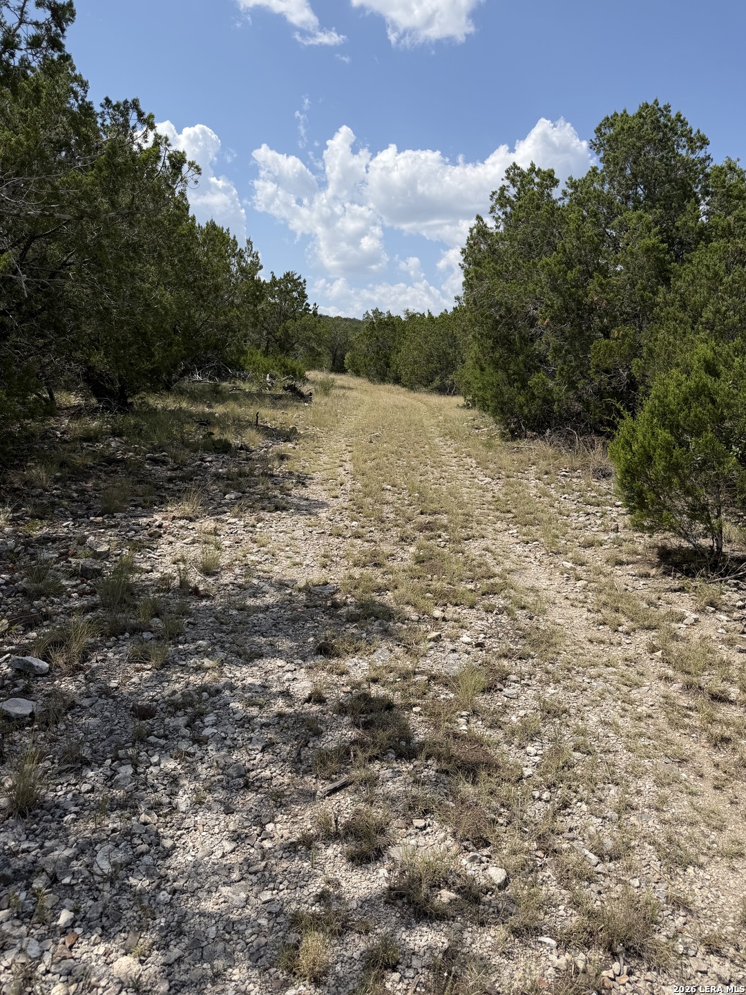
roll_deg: -0.8
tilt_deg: -9.4
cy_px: 498
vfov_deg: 71.6
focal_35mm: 24
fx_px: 690
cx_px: 373
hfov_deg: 56.8
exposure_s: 1/5319
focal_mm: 6.76
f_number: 1.78
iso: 80
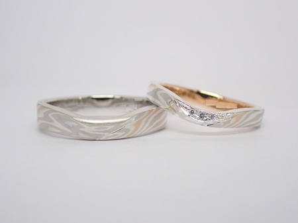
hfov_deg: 25.3
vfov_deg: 19.1
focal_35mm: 77
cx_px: 149
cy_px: 112
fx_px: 663
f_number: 4.1
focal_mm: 13.65
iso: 200
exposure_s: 1/100
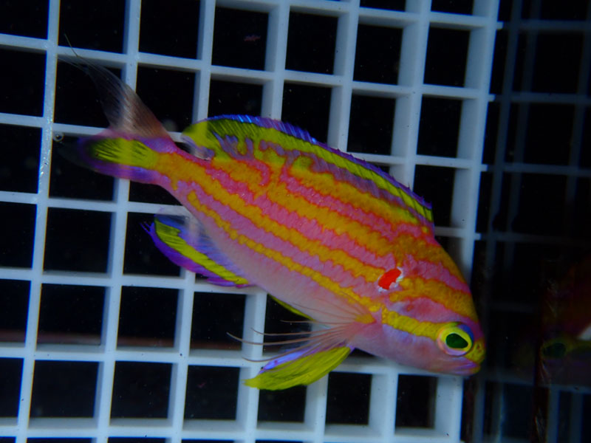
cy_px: 222
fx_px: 854
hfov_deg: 38.2
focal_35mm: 50
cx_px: 296
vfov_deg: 29.1
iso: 200
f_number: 4.5
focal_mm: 9.01
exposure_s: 1/100
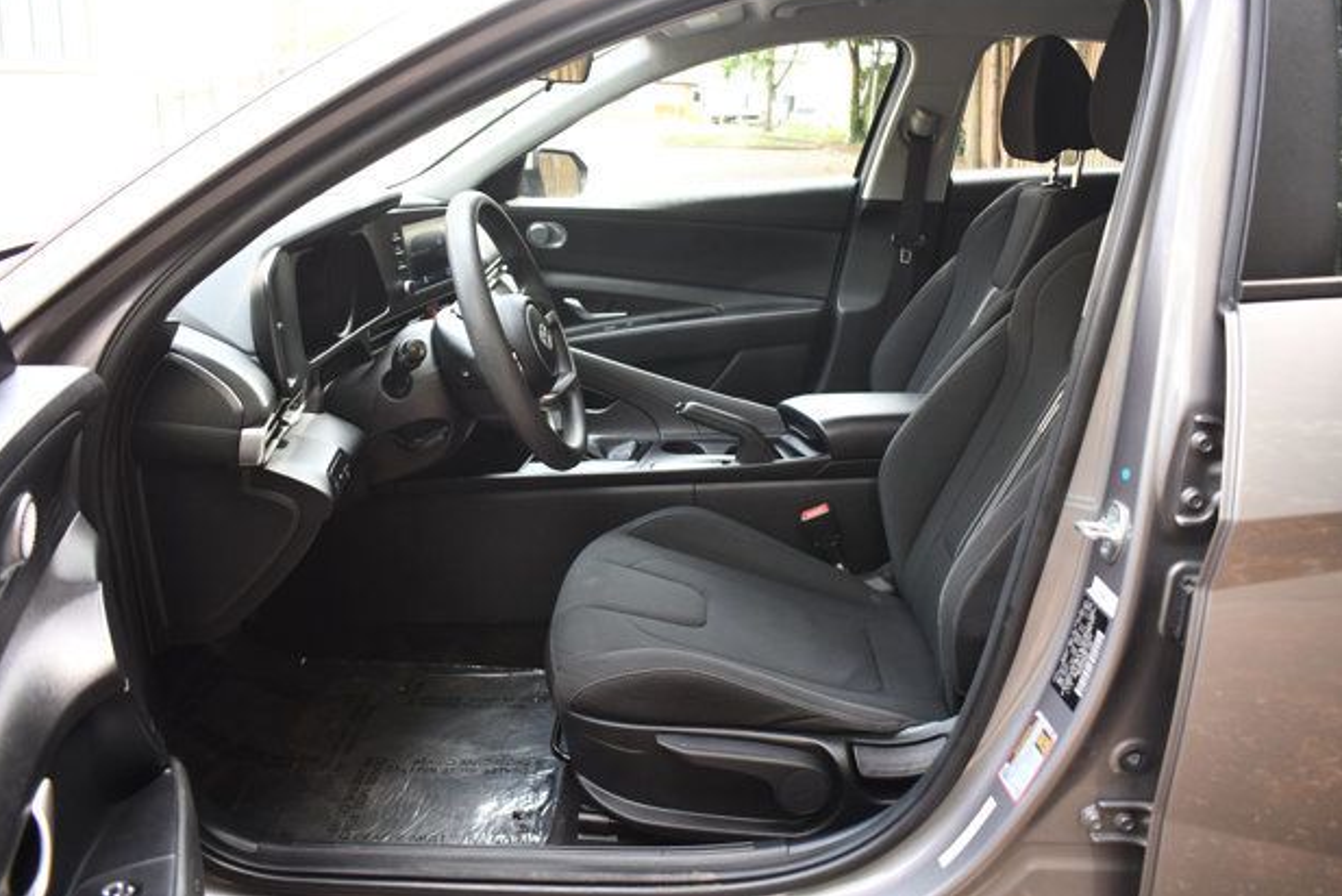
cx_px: 655
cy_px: 436
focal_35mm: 28
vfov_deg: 46.4
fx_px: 1044
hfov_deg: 65.4
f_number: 3.5
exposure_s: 1/200
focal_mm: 18
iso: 800
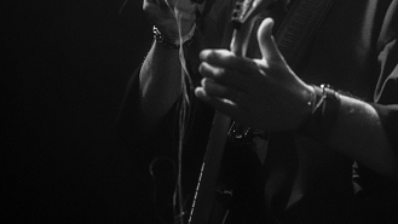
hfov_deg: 6.9
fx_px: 3271
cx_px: 374
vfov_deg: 3.9
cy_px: -22
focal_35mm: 310
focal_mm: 135
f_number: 2.8
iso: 3200
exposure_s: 1/320
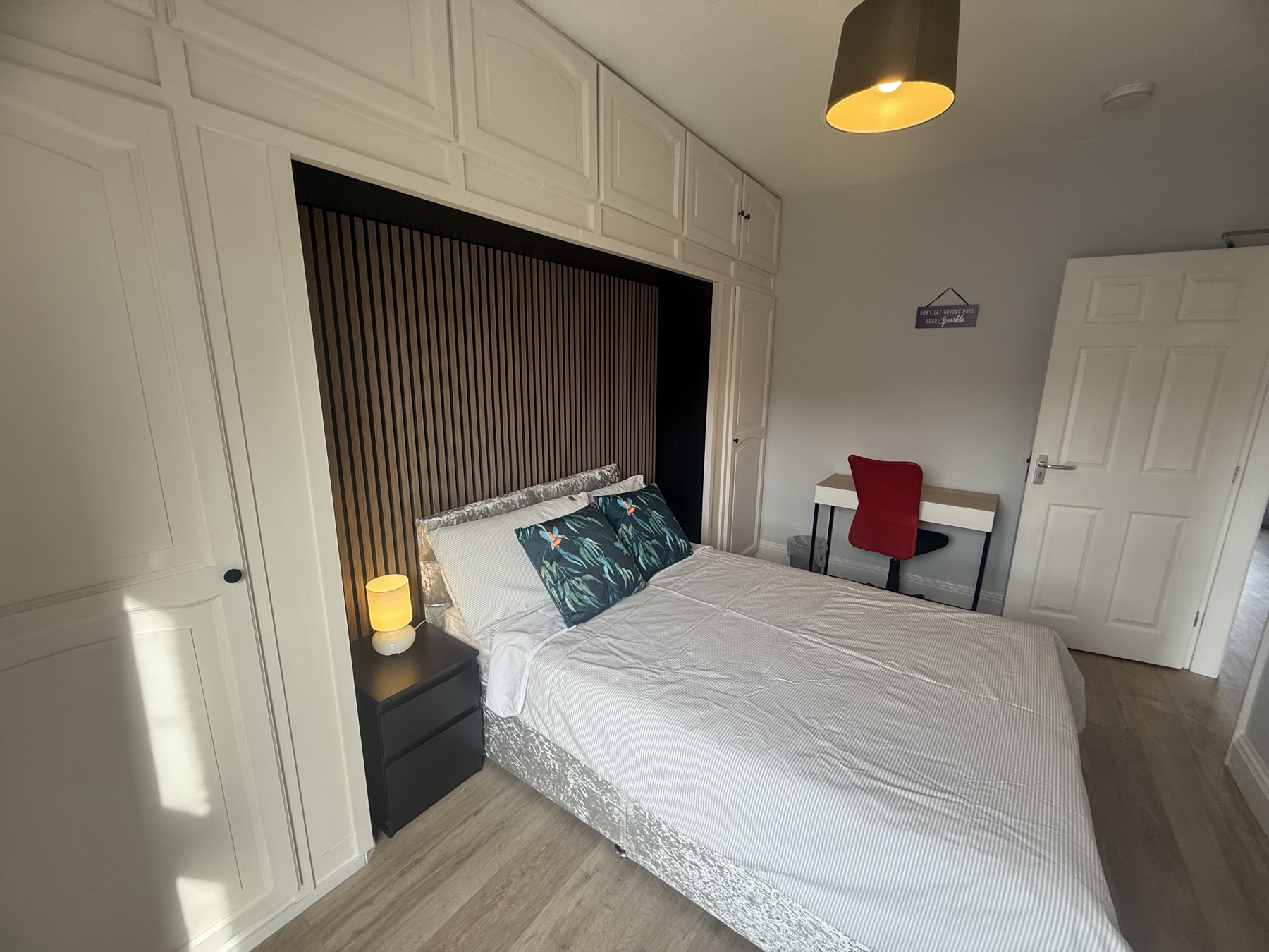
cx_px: 634
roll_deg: -0.4
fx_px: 513
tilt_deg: -10.7
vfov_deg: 85.7
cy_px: 476
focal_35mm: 14
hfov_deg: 102.1
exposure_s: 1/100
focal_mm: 2.22
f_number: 2.2
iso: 125
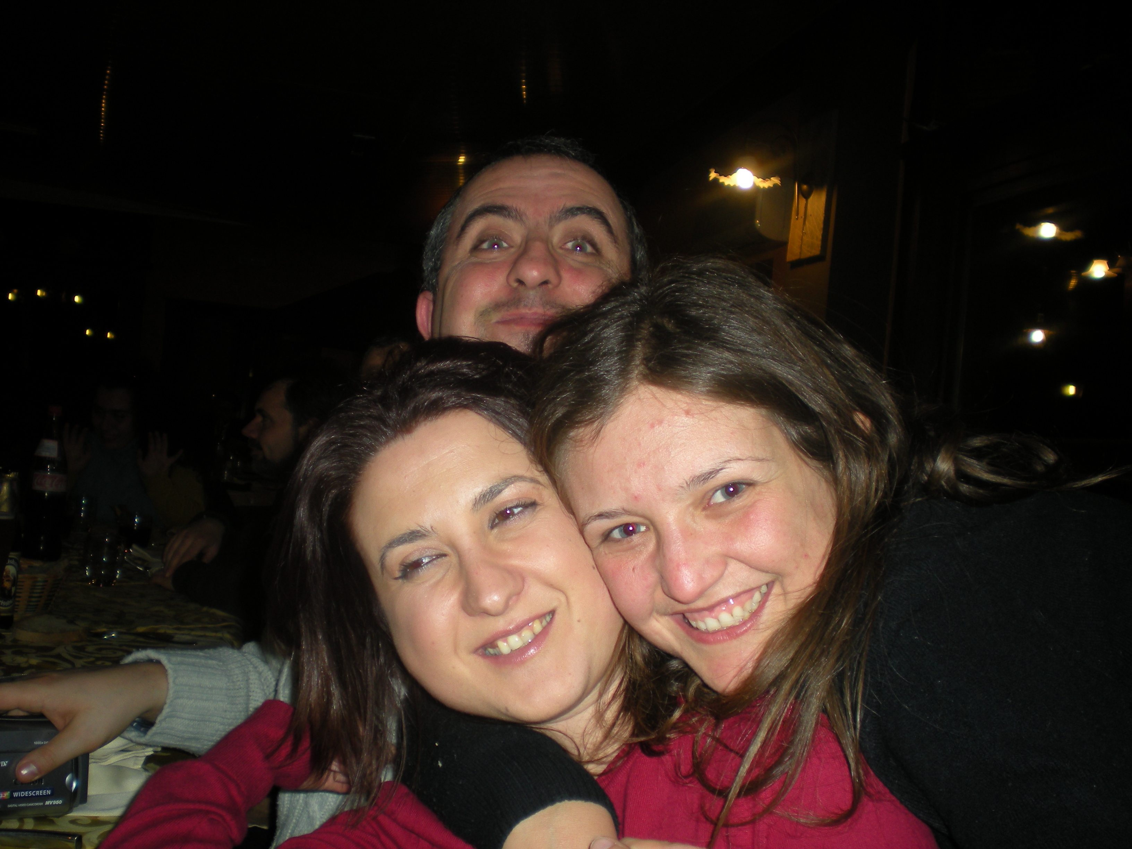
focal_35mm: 38
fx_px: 1243
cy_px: 424
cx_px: 566
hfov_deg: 49.0
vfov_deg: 37.7
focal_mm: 6.3
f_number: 3.1
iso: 64
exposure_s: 1/60
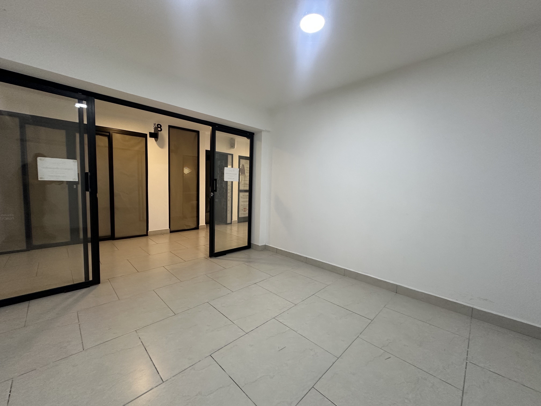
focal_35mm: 14
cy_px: 203
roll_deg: -2.8
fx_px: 219
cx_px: 270
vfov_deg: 85.7
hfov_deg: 102.1
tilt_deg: -3.2
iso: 250
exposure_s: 1/120
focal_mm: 2.22
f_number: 2.2
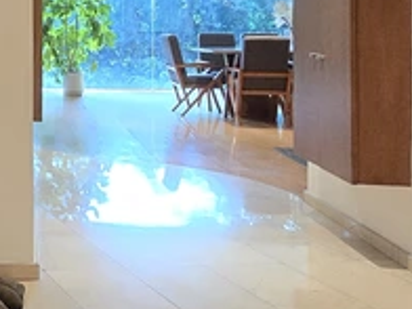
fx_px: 631
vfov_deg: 26.5
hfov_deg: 28.1
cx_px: -156
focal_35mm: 53
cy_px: 25
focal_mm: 2.2
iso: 640
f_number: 2.2
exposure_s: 1/60
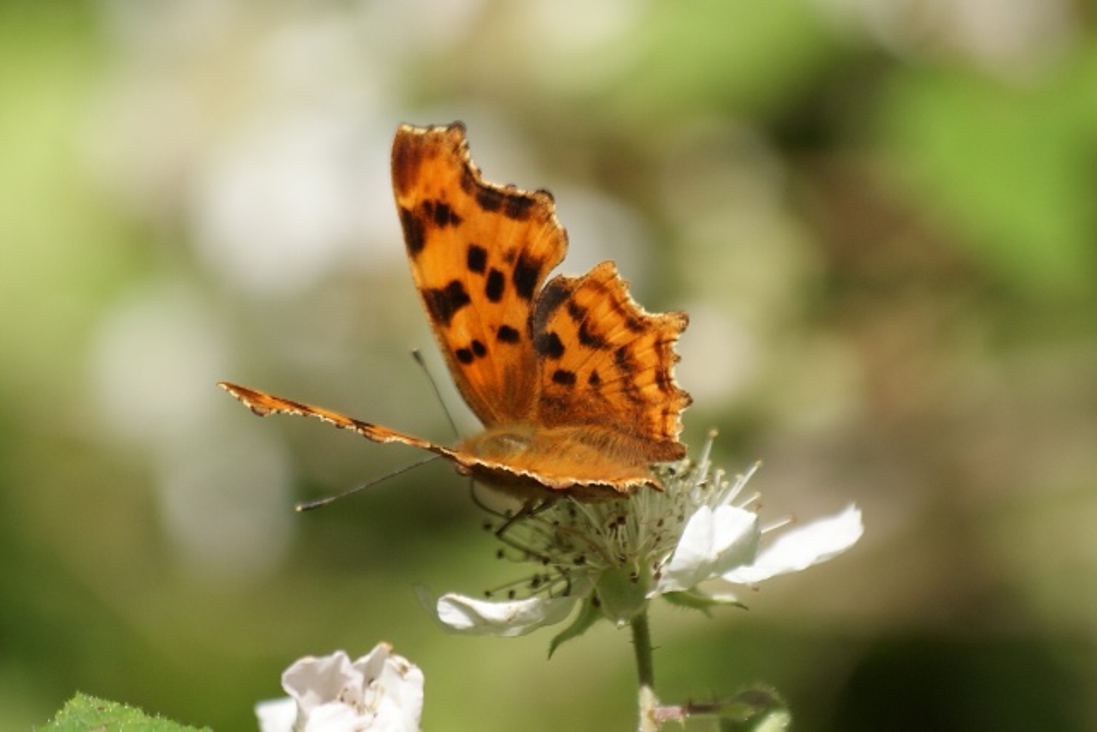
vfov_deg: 4.4
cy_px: 366
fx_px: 9600
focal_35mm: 315
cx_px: 548
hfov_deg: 6.5
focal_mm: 210
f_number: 5.6
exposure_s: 1/640
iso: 100
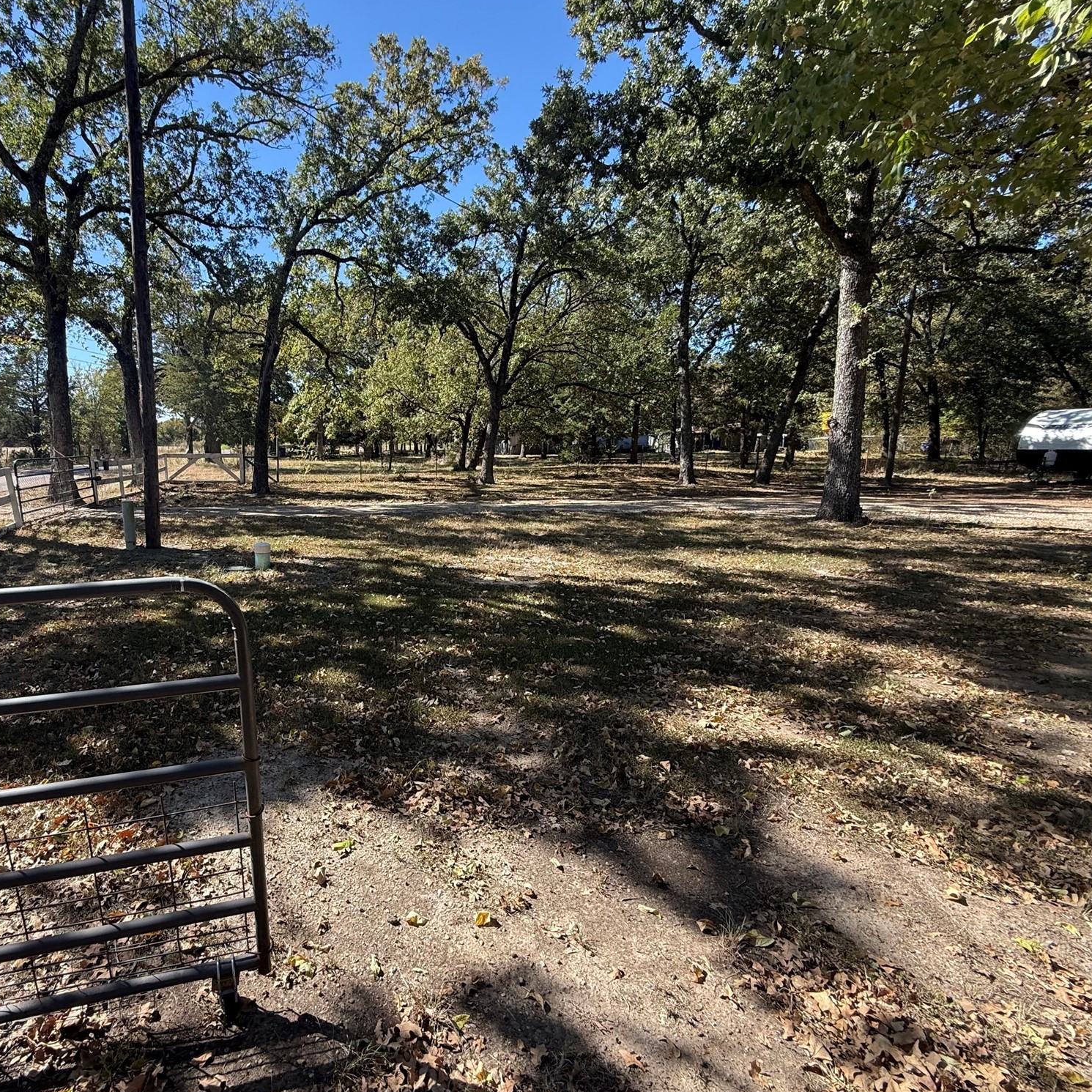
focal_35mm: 17
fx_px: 607
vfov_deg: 84.0
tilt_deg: -8.9
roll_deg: +1.1
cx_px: 376
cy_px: 546
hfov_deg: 81.5
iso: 50
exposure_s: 1/349
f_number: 2.2
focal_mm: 2.22
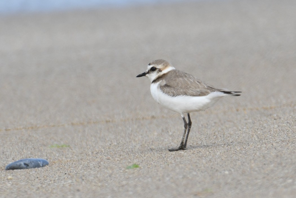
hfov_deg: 2.7
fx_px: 6166
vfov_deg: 1.8
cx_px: 148
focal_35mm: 750
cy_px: 99
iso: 320
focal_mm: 500
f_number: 7.1
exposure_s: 1/800
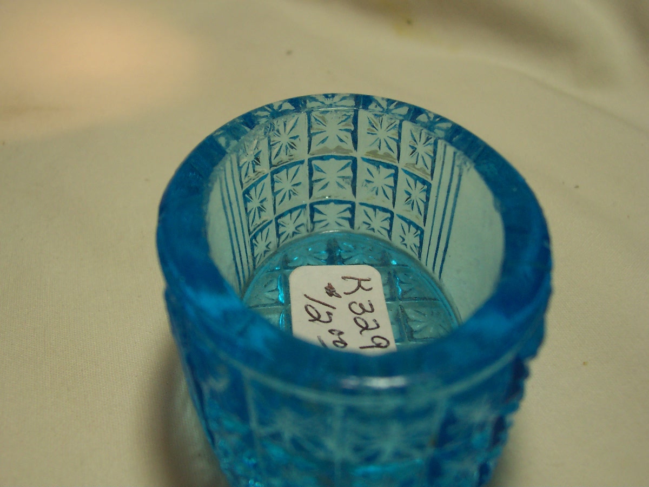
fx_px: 694
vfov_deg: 38.7
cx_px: 324
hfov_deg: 50.1
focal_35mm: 37
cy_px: 244
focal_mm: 5.6
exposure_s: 1/90
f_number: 2.8
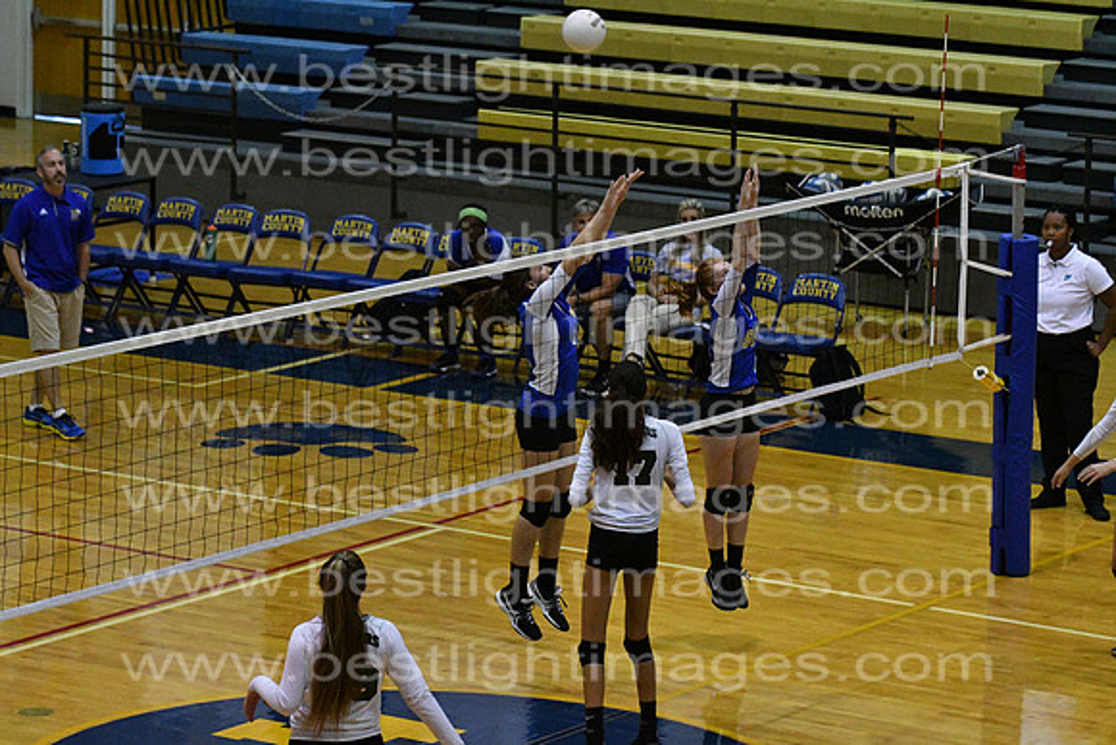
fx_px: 6511
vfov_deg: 6.5
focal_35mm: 210
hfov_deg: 9.8
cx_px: 558
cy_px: 372
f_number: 4
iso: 8000
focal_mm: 140
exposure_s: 1/800
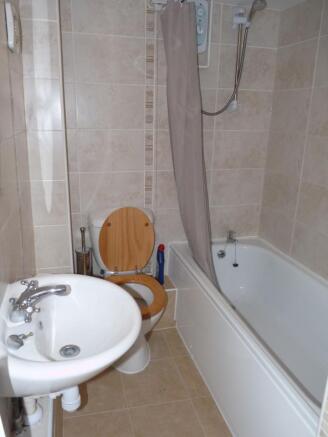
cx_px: 164
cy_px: 218
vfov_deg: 65.3
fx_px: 341
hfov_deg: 51.4
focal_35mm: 27
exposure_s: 1/20
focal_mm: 4.8
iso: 100
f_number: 2.8
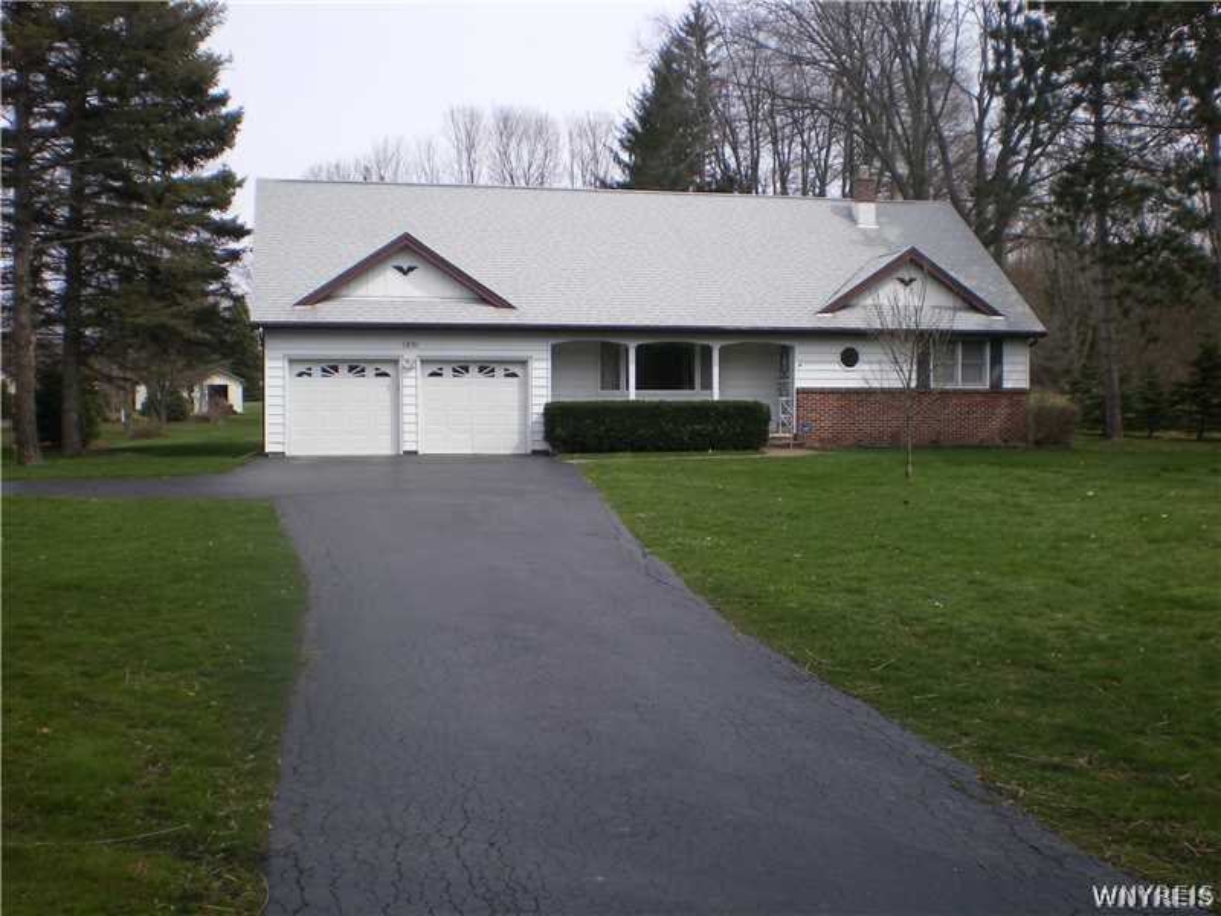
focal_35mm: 38
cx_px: 610
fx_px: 1340
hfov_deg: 49.0
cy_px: 458
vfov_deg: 37.7
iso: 64
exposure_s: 1/250
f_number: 4.6
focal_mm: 6.3
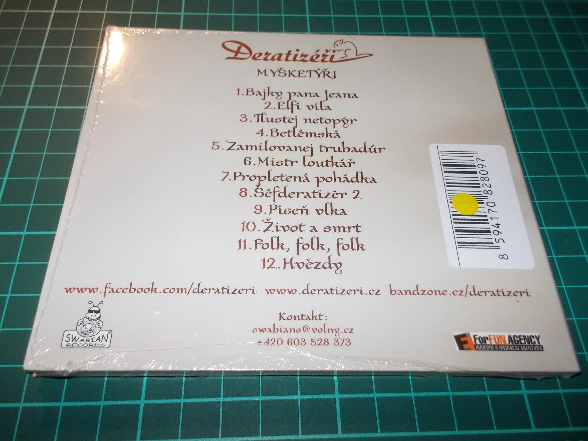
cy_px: 220
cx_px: 294
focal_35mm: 29
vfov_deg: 48.2
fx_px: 493
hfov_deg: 61.7
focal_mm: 4.1
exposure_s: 1/30
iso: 200
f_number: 3.3
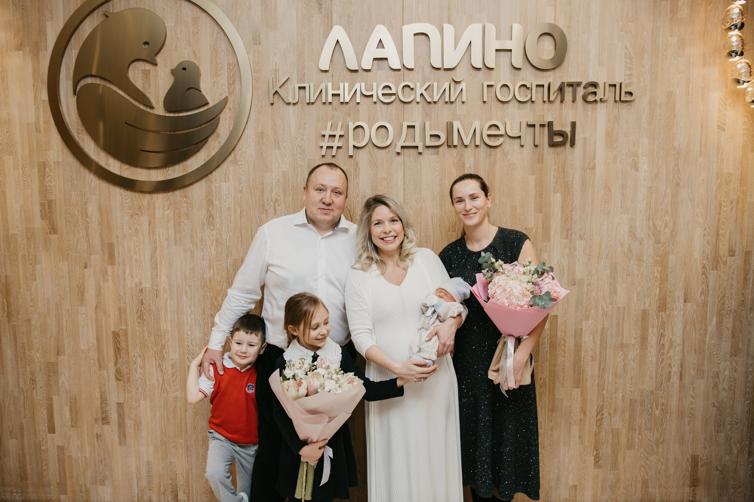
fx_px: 628
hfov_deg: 61.9
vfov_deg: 43.6
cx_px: 366
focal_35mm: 30
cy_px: 246
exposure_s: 1/160
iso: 160
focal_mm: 29
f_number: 4
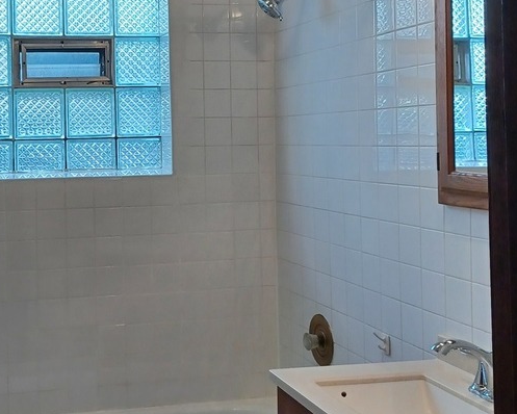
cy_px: 129
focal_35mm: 53
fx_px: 811
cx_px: 127
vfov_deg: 28.4
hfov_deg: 34.6
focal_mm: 4.6
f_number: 1.8
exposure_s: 1/60
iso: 200
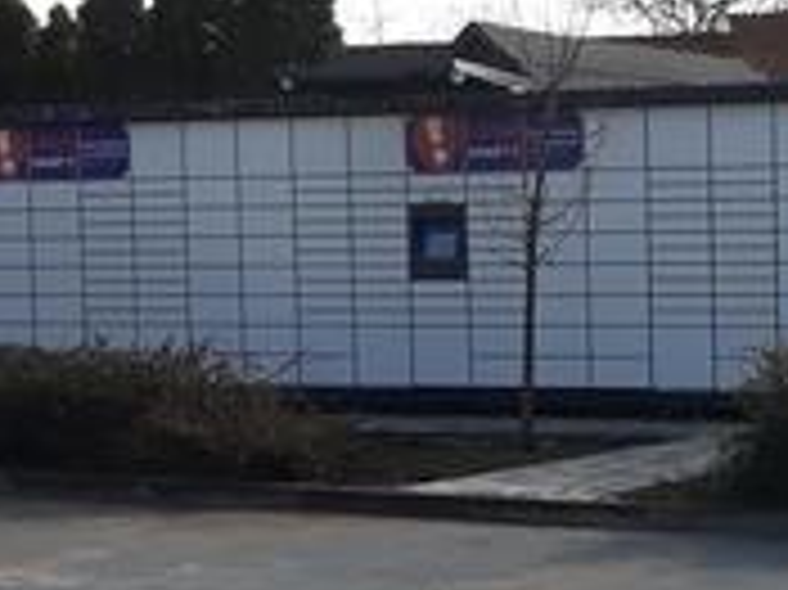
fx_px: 2457
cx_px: 914
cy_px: 448
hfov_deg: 17.5
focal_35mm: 108
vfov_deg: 13.6
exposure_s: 1/1081
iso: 40
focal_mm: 3.71
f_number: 1.7
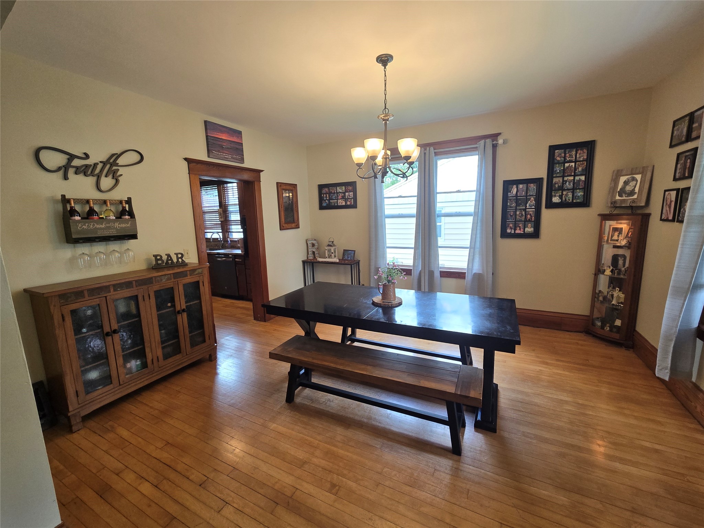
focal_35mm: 13
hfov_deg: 106.2
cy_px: 264
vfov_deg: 89.9
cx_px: 352
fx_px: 264
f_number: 2.2
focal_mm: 2.2
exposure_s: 1/60
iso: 100
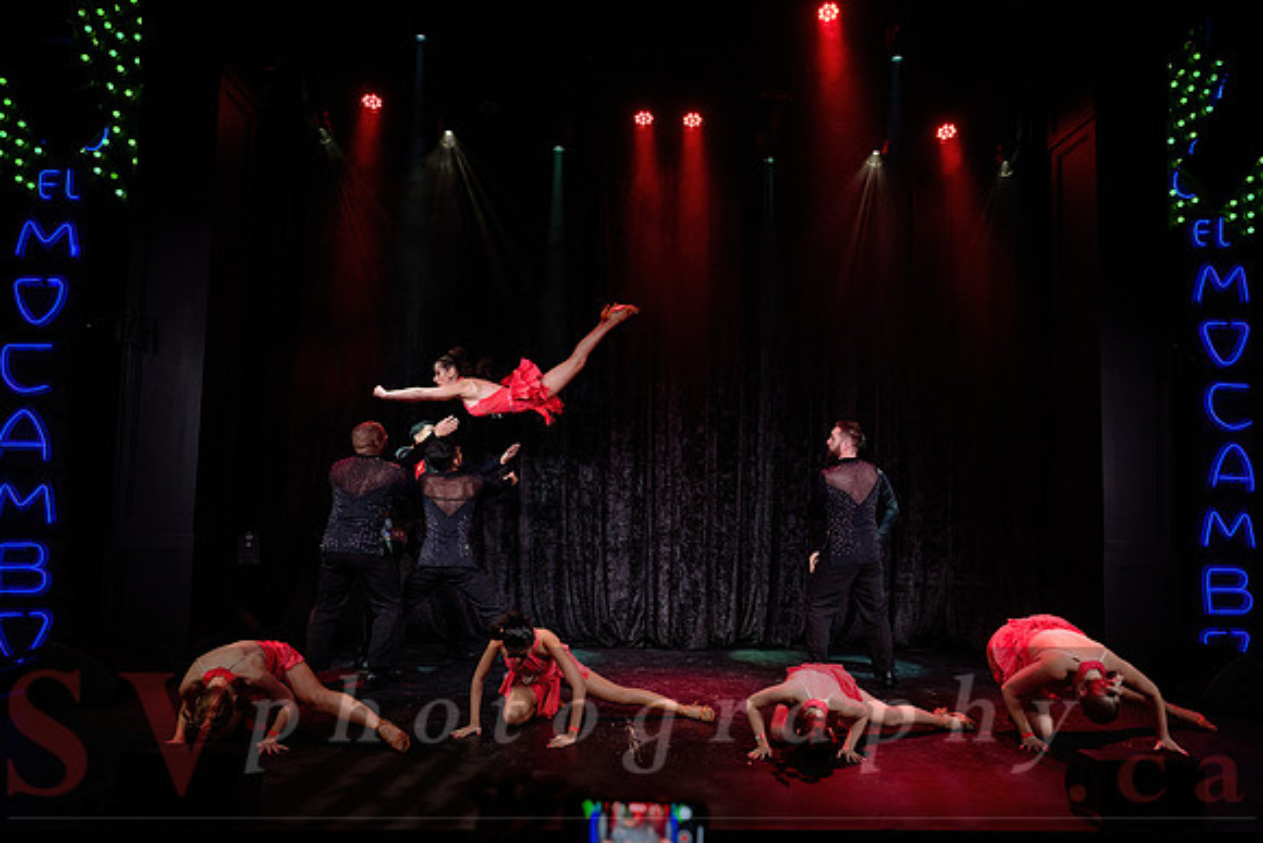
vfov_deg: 51.5
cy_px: 438
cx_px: 656
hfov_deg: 71.7
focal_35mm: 25
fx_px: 874
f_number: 3.2
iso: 1600
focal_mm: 24
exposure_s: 1/400
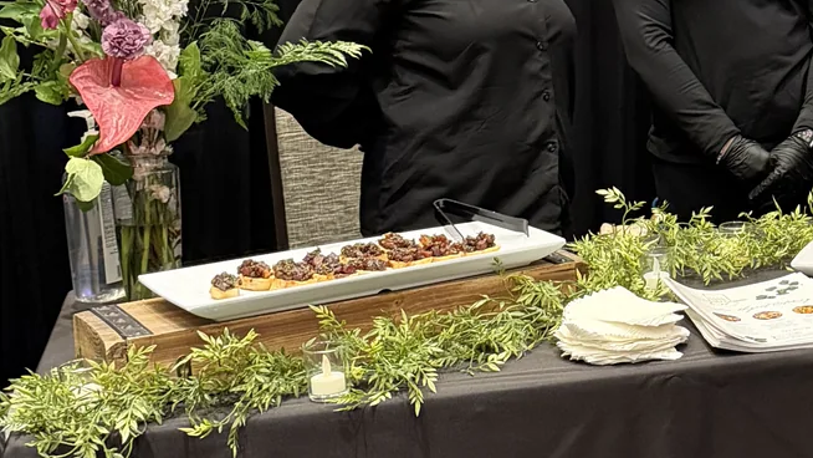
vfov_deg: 15.1
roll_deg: +3.1
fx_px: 1725
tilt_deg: -8.6
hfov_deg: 24.9
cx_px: 863
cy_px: 139
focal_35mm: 80
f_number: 1.78
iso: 800
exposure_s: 1/60
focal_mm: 6.76
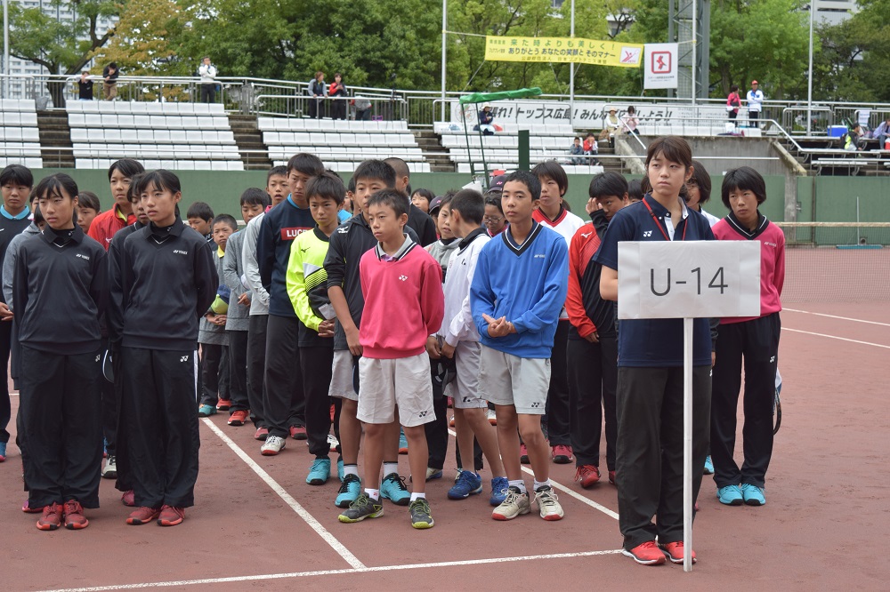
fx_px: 1483
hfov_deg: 33.4
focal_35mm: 60
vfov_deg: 22.6
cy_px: 296
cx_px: 445
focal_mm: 40
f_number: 5
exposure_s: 1/250
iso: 320
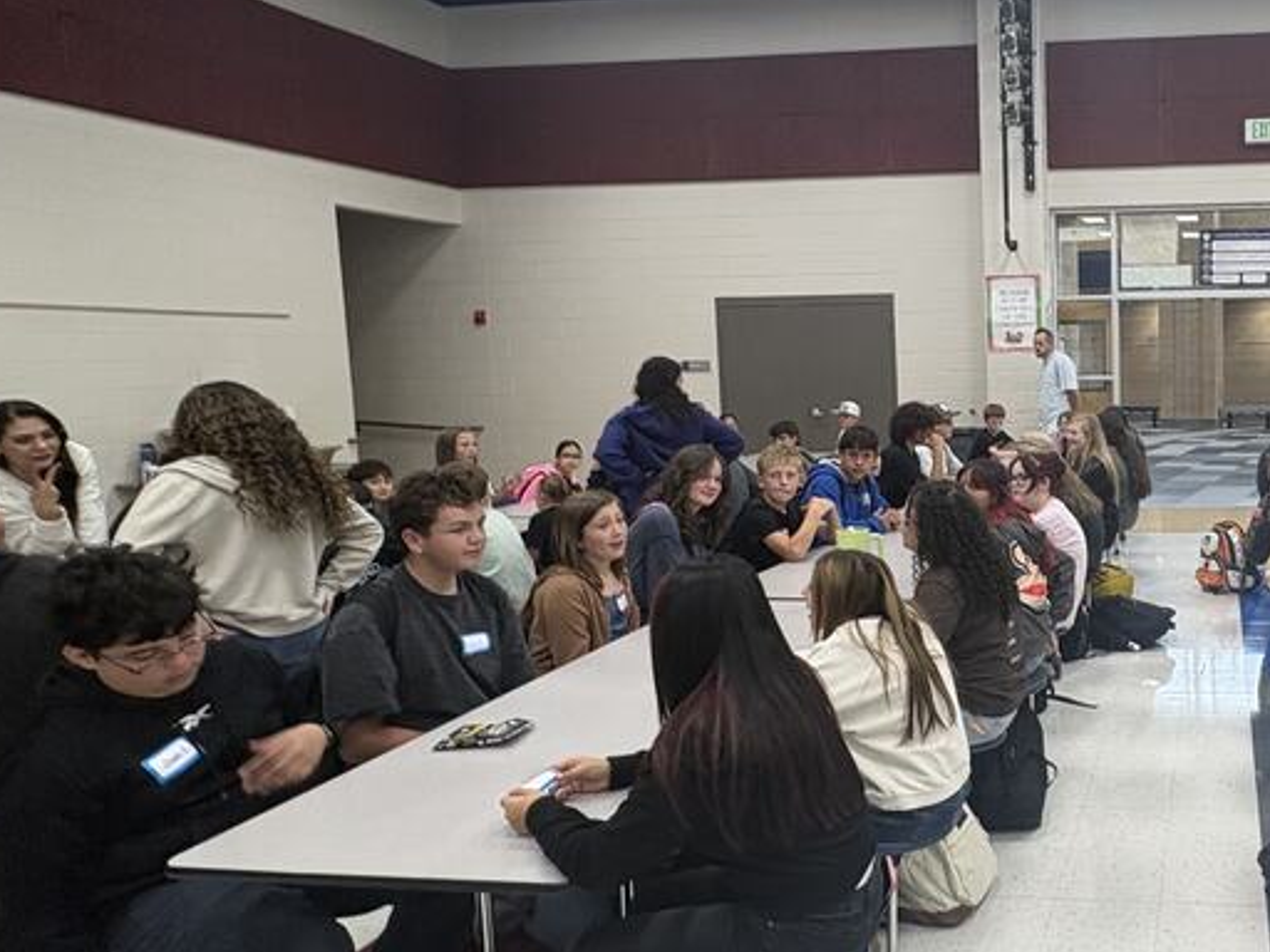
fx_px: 1027
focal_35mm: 28
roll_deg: +1.0
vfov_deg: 49.7
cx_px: 1116
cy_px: 456
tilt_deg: -4.6
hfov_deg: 55.9
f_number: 2.2
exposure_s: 1/60
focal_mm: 2.22
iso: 160
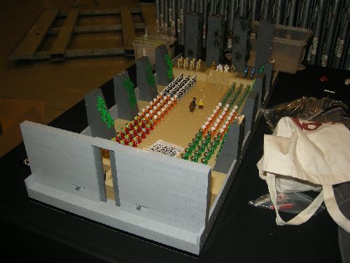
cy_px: 132
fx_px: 364
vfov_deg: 39.7
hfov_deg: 51.4
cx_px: 175
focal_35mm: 36
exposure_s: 1/30
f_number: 2.7
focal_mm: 7.5
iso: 64
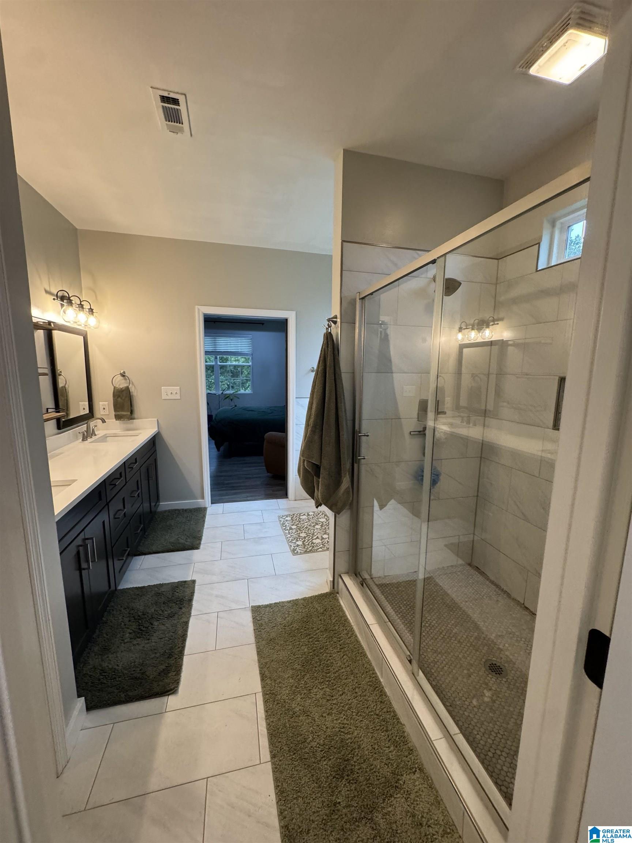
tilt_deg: -9.5
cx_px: 316
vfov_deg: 102.1
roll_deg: -3.2
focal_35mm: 14
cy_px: 422
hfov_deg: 85.7
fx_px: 341
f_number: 2.2
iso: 320
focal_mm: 2.22
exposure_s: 1/120
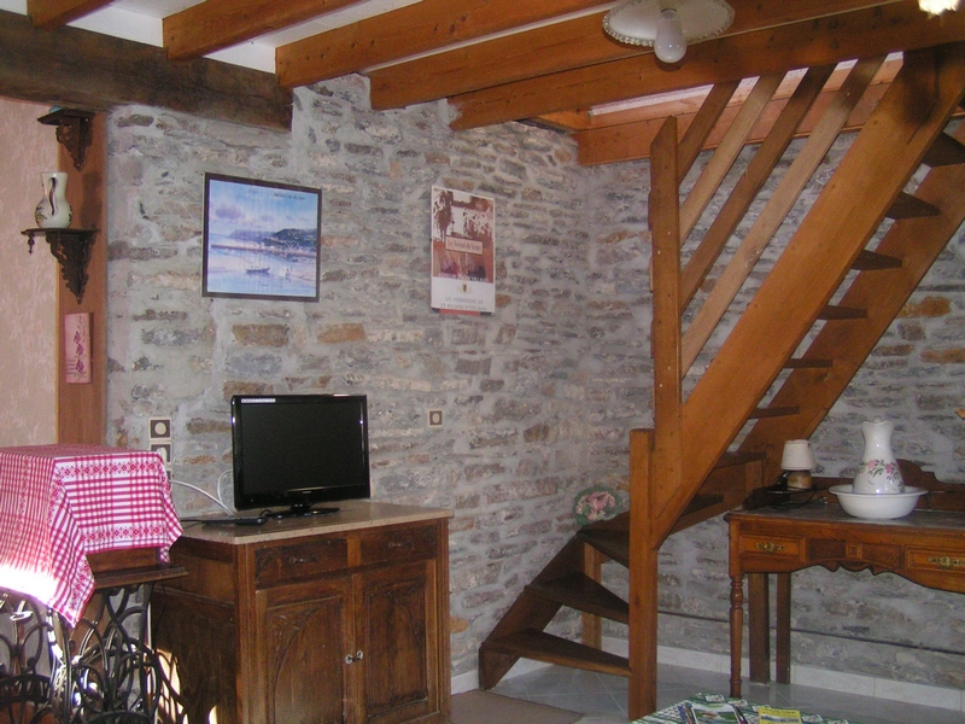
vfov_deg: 37.7
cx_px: 482
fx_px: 1059
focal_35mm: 38
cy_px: 362
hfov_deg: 49.0
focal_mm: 5.8
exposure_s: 1/40
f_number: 2.8
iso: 200
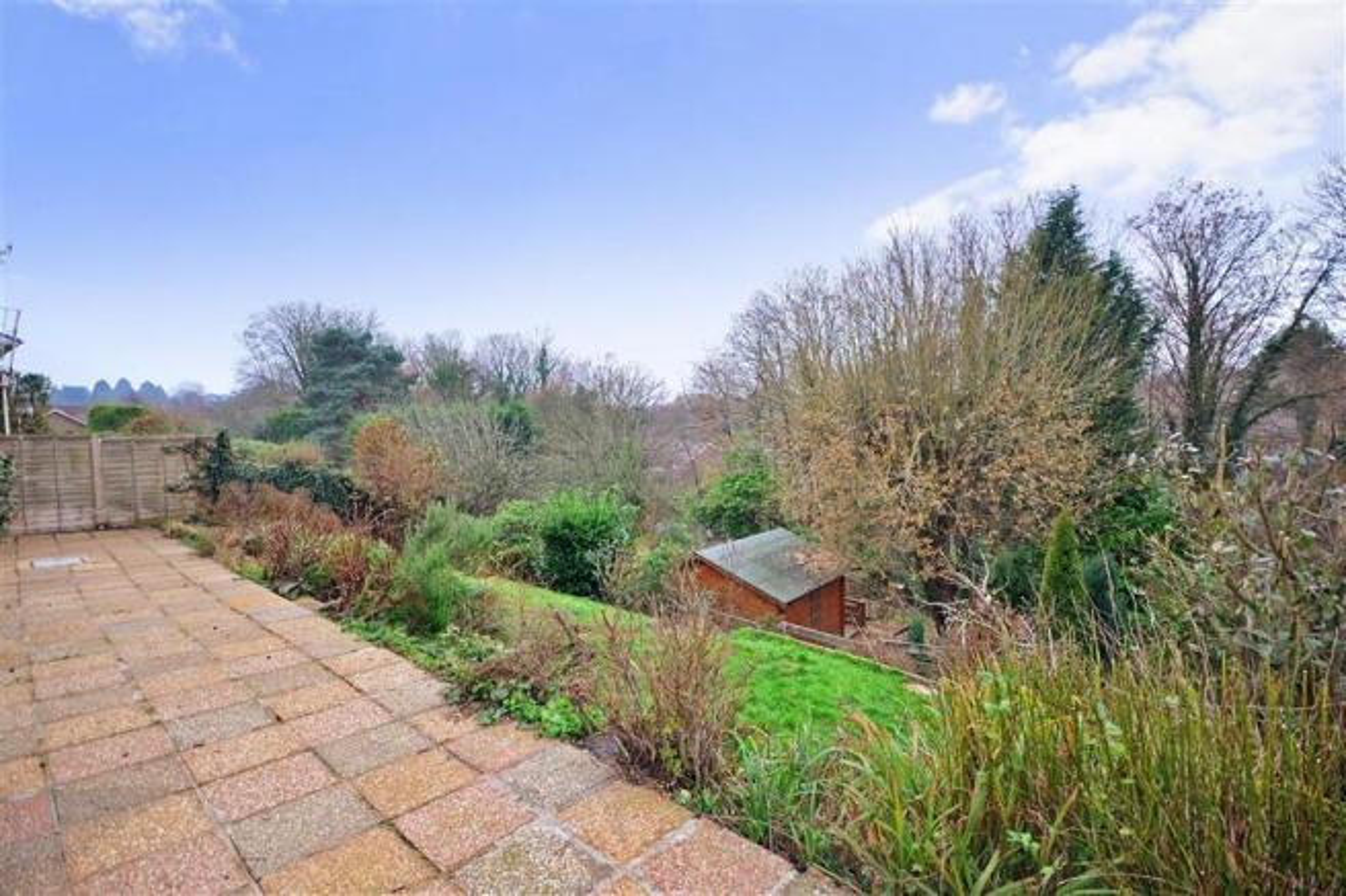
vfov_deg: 77.3
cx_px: 673
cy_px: 448
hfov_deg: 100.4
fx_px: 561
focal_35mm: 15
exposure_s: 1/20
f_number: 4
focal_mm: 10
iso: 200
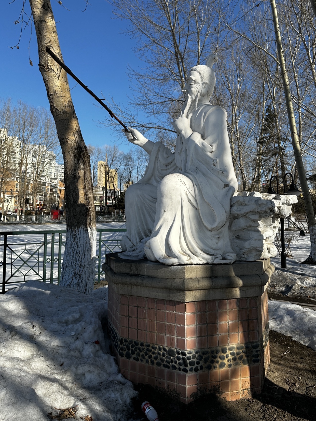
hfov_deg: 48.2
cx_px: 162
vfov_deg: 61.4
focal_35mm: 29
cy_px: 182
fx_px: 353
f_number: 1.78
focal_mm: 6.86
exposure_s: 1/5000
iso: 80
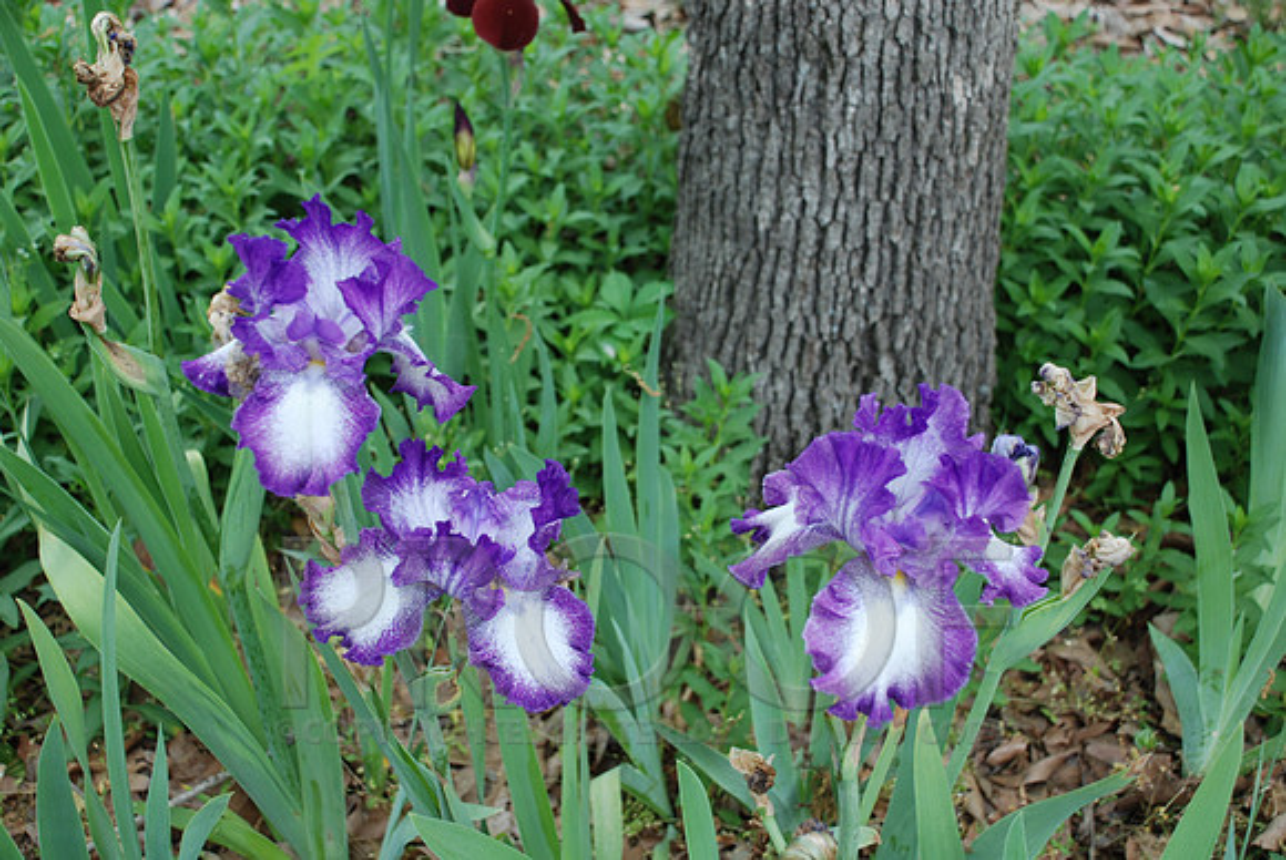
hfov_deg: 41.1
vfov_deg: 28.1
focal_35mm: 48
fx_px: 1716
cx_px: 643
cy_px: 430
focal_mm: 32
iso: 200
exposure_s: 1/100
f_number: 5
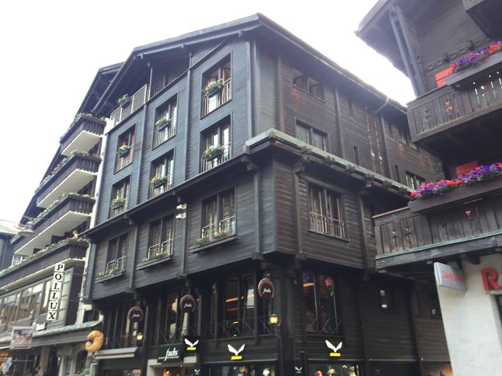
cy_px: 188
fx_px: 421
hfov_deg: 61.7
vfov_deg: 48.2
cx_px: 251
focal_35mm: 29
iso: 32
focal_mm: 4.15
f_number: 2.2
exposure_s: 1/50
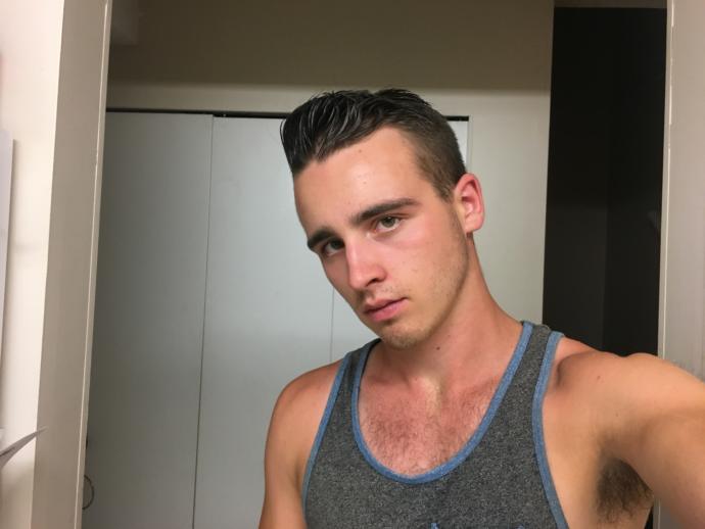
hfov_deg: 61.6
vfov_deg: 48.3
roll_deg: -3.5
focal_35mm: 29
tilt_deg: +2.1
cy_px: 264
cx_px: 352
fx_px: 591
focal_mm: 4.15
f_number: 2.2
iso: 100
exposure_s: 1/30
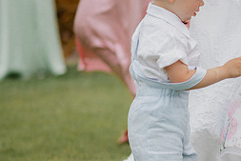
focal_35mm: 195
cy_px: 101
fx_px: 1306
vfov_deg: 7.1
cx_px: 251
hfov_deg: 10.4
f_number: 1.8
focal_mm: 85
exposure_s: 1/2000
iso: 100
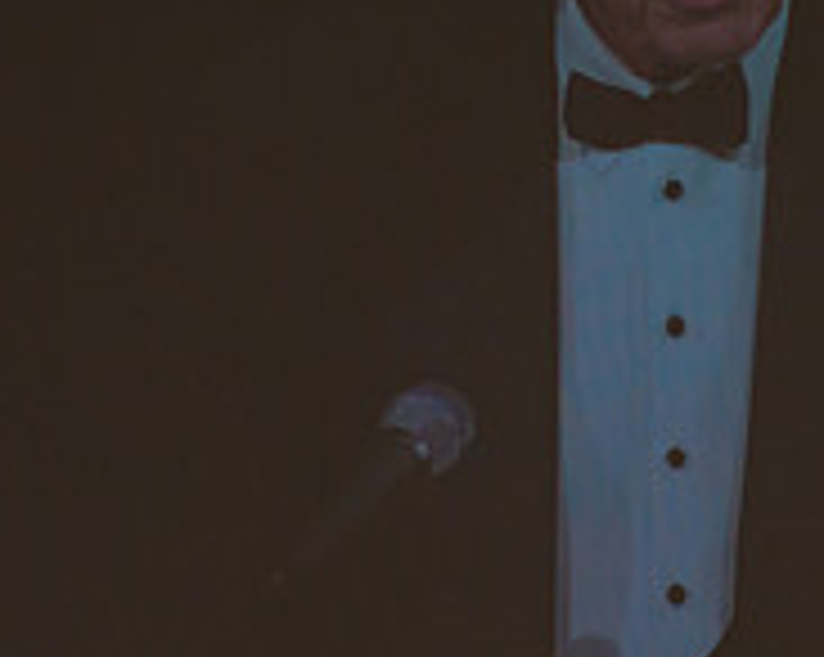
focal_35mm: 253
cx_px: 513
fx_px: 6163
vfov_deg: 6.1
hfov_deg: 7.6
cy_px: 680
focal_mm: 85
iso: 1600
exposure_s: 1/200
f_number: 4
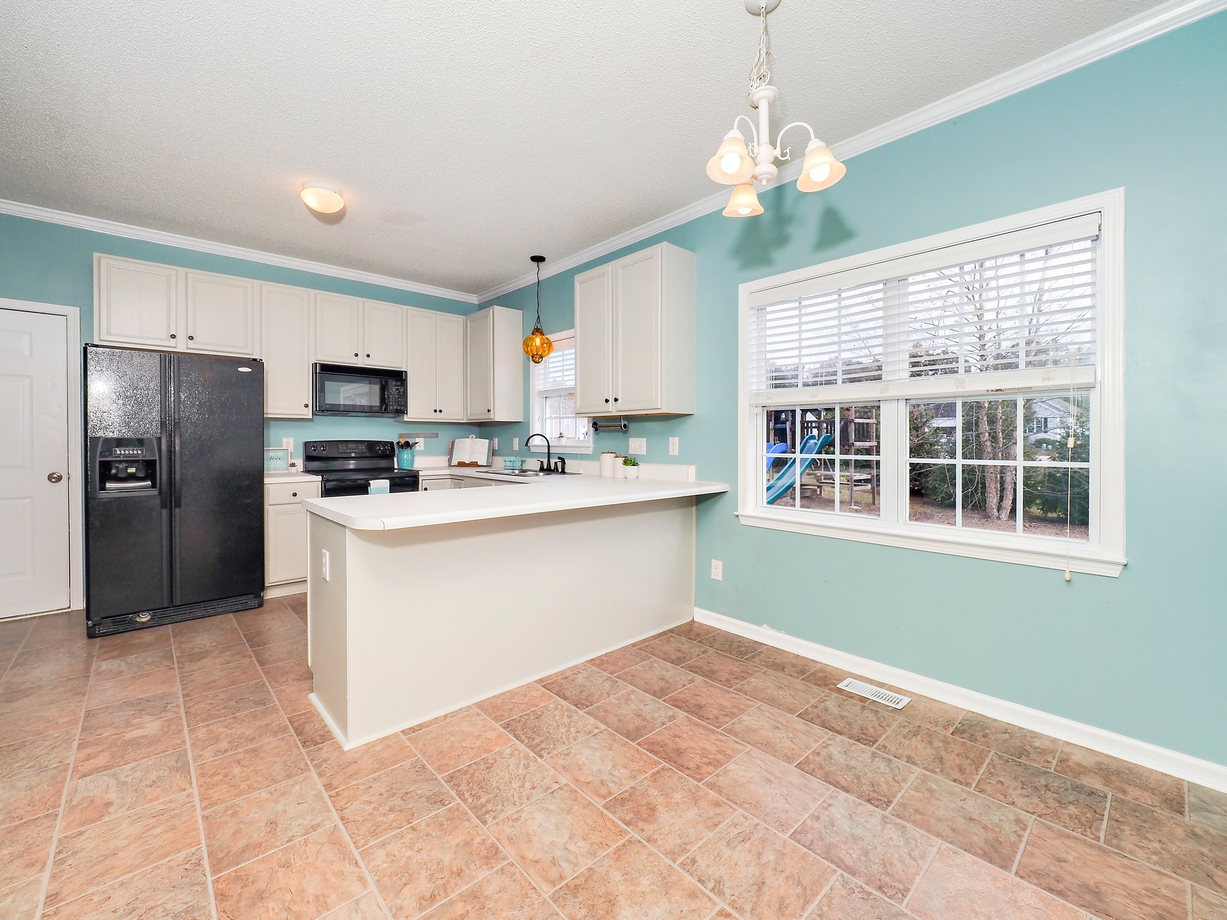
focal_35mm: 14
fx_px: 496
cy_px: 460
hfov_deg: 102.1
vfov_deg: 85.7
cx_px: 614
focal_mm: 7
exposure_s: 1/250
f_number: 5
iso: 100
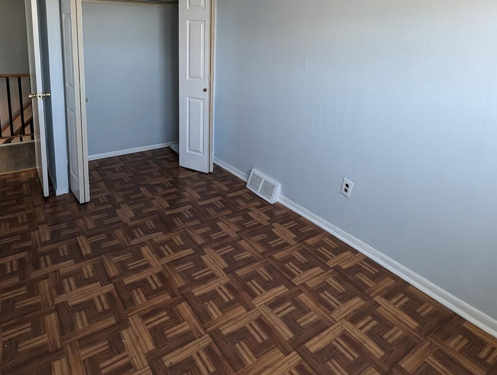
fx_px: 316
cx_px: 235
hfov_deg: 76.2
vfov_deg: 58.0
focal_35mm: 22
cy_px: 93
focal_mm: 1.95
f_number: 2.2
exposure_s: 1/106
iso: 534
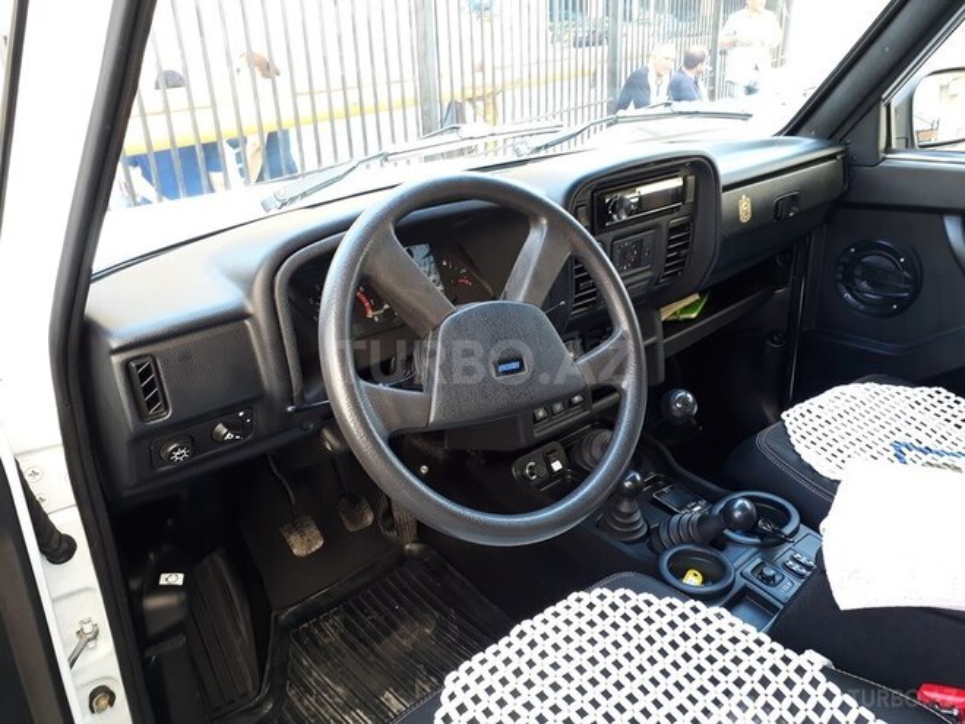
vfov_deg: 51.4
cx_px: 482
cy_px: 362
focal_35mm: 27
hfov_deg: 65.3
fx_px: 753
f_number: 1.9
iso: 50
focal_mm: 3.6
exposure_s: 1/33
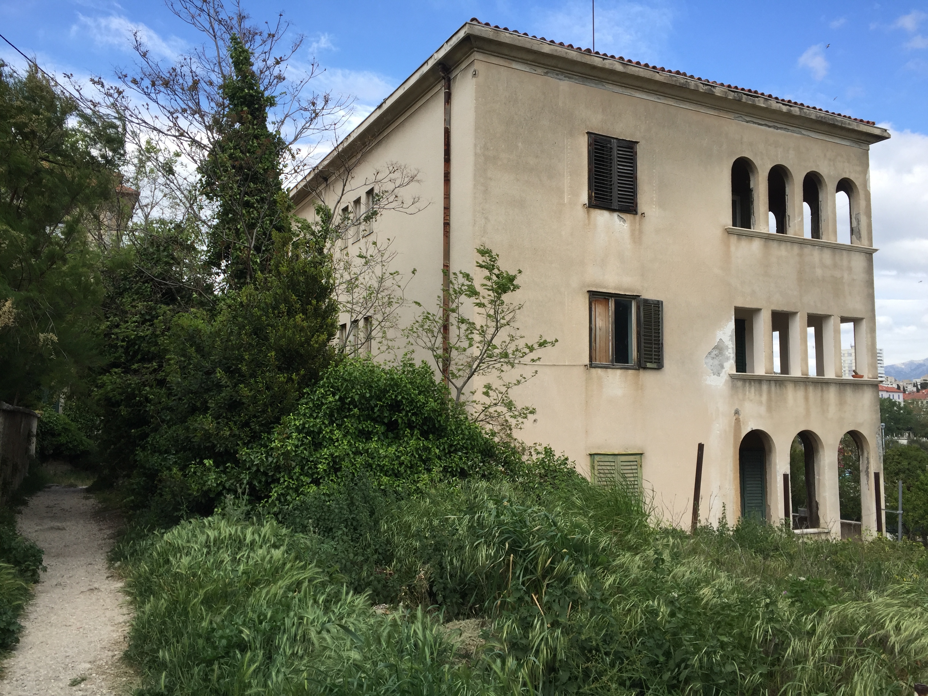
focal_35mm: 29
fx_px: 777
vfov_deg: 48.2
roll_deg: -0.6
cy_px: 348
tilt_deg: +6.2
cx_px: 464
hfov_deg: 61.7
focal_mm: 4.15
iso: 32
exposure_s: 1/942
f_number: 2.2
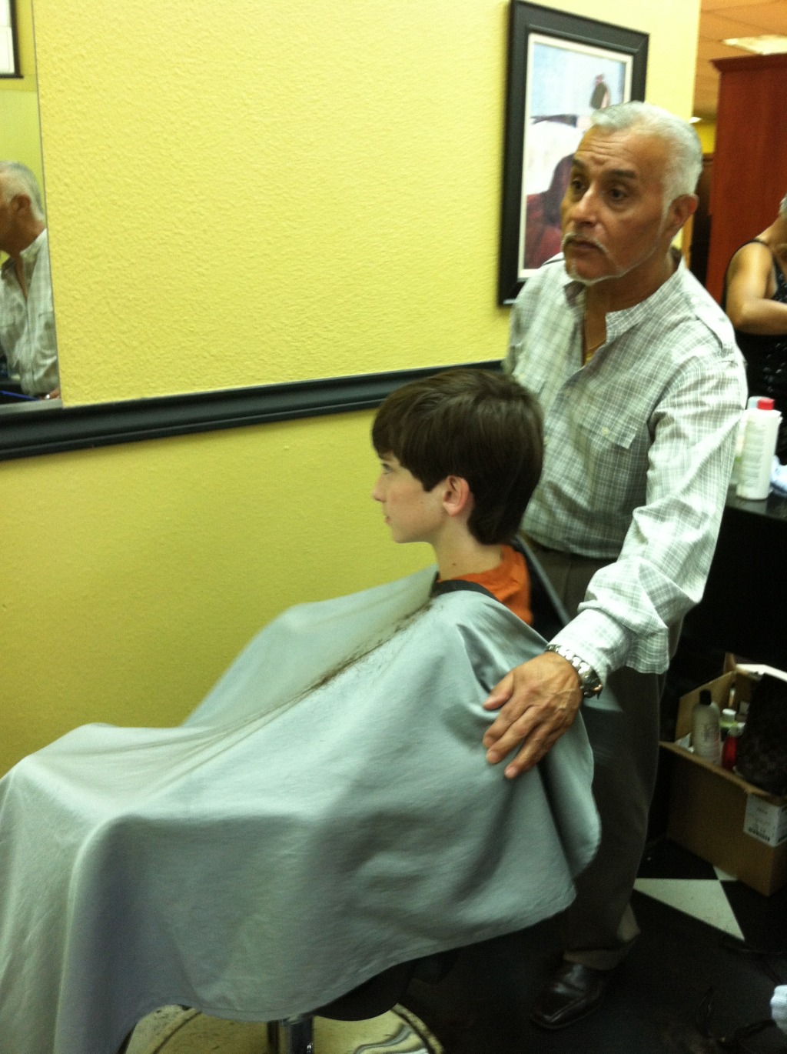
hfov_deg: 40.6
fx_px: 1063
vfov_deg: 52.7
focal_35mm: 35
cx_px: 394
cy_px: 527
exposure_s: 1/15
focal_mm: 3.85
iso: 100
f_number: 2.8
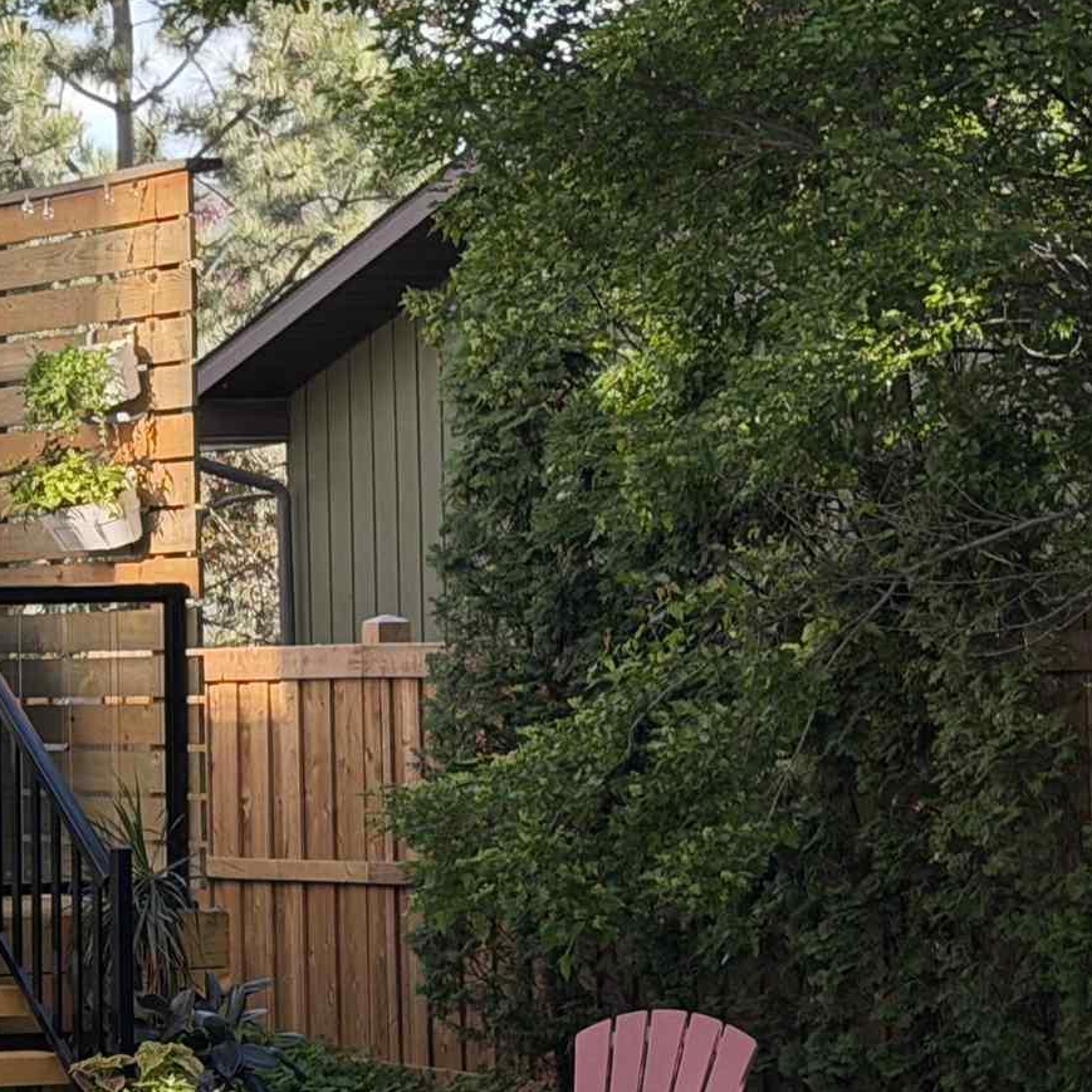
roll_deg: +1.8
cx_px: -770
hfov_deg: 11.0
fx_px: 5354
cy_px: 672
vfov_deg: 11.6
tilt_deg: -0.2
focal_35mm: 150
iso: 80
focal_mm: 6.76
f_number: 1.78
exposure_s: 1/400
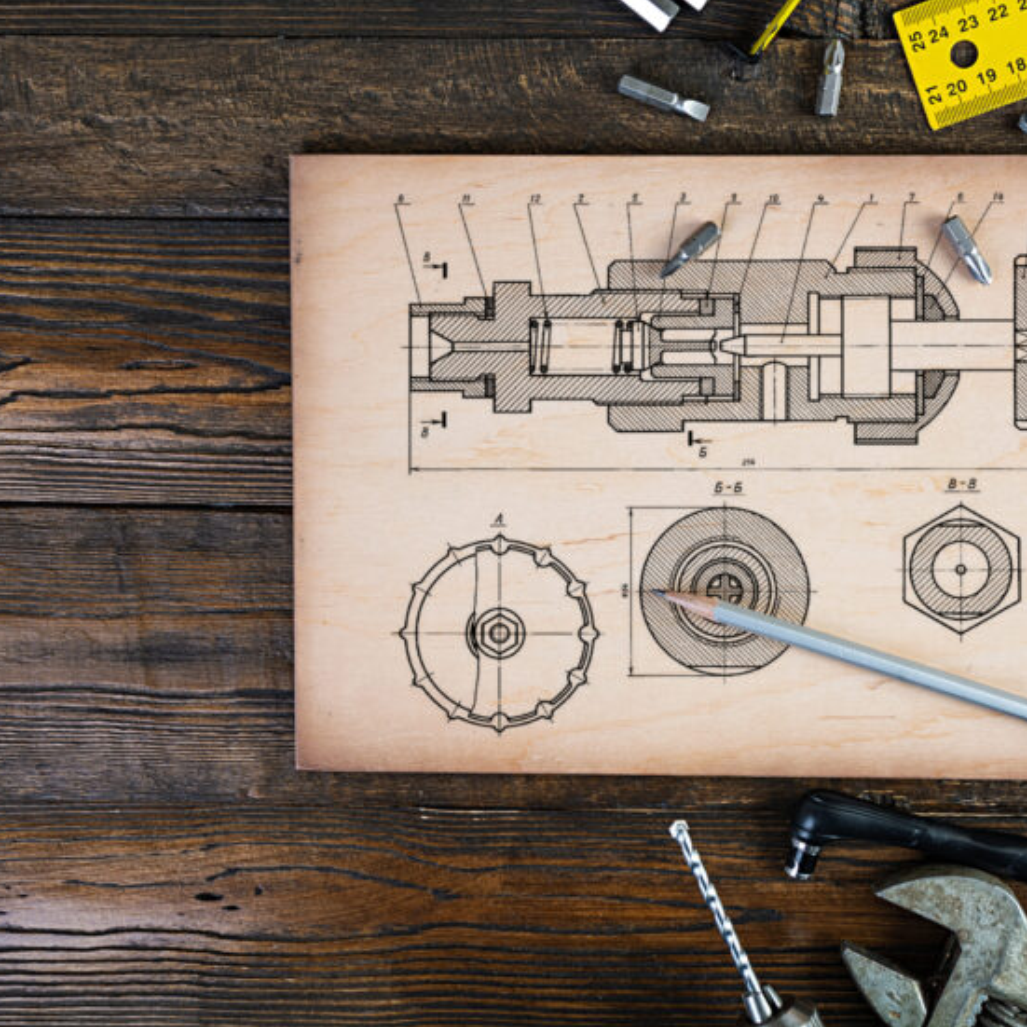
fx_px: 1678
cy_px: 470
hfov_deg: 33.9
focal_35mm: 50
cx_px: 606
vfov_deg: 34.0
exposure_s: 1/100
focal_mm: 24
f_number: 7.1
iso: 100
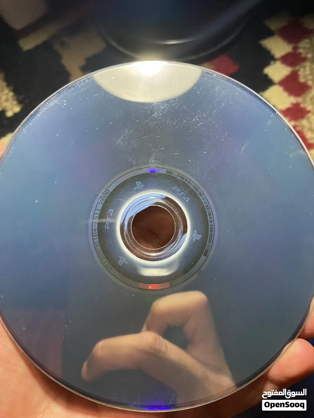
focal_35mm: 25
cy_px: 209
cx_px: 157
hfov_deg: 54.9
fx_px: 302
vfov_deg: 69.4
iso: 400
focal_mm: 4.25
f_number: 1.8
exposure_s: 1/50
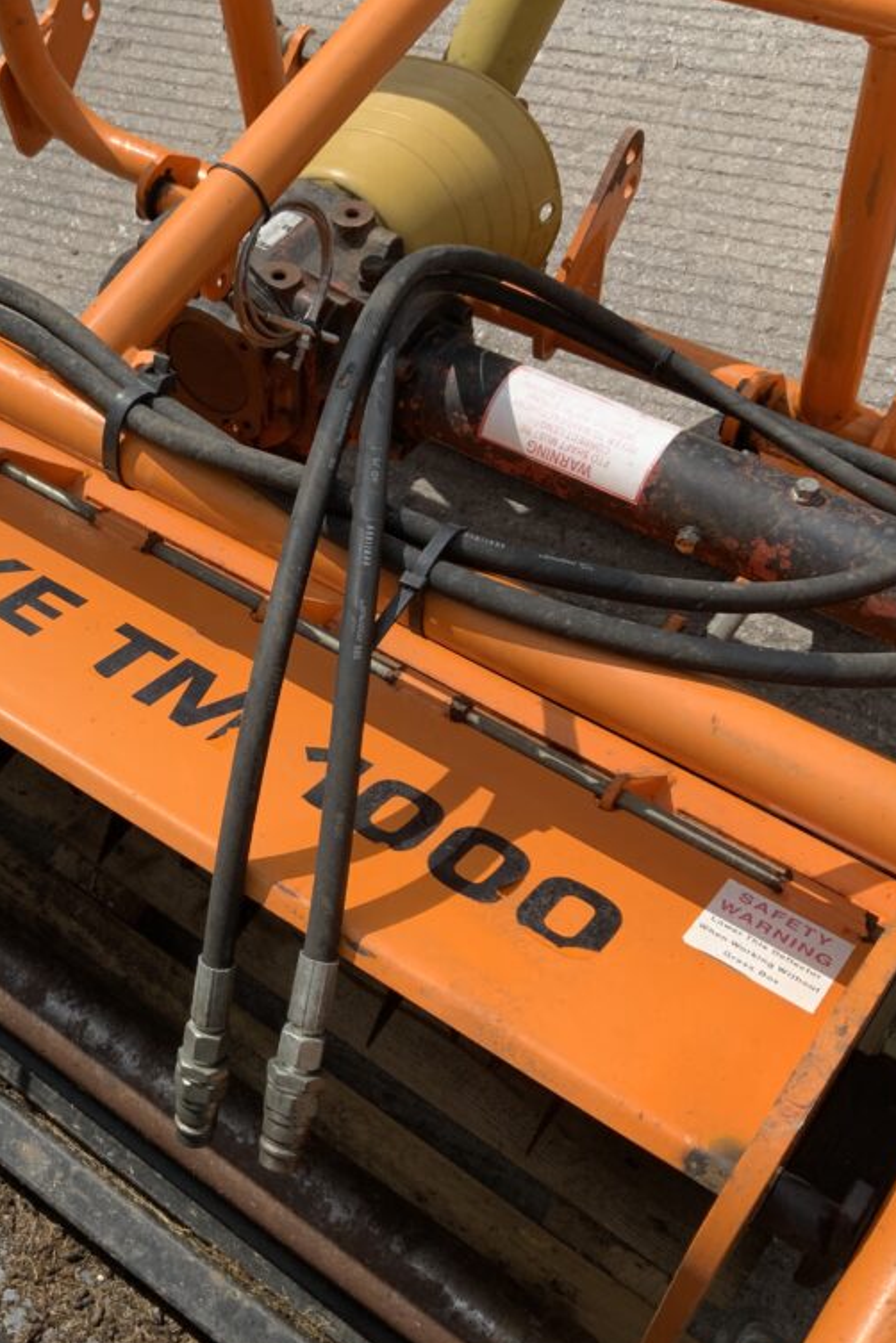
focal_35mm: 41
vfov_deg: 47.4
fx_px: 1531
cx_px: 139
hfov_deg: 31.5
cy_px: 681
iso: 16
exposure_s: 1/2141
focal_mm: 3
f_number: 1.8
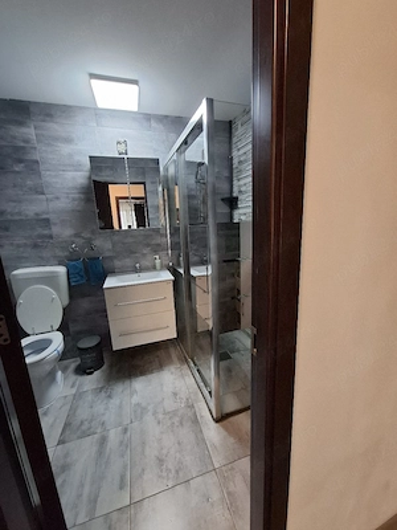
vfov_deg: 106.2
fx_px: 199
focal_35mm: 13
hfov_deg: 89.9
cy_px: 265
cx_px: 198
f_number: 2.2
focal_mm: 1.74
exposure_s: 1/50
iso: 125
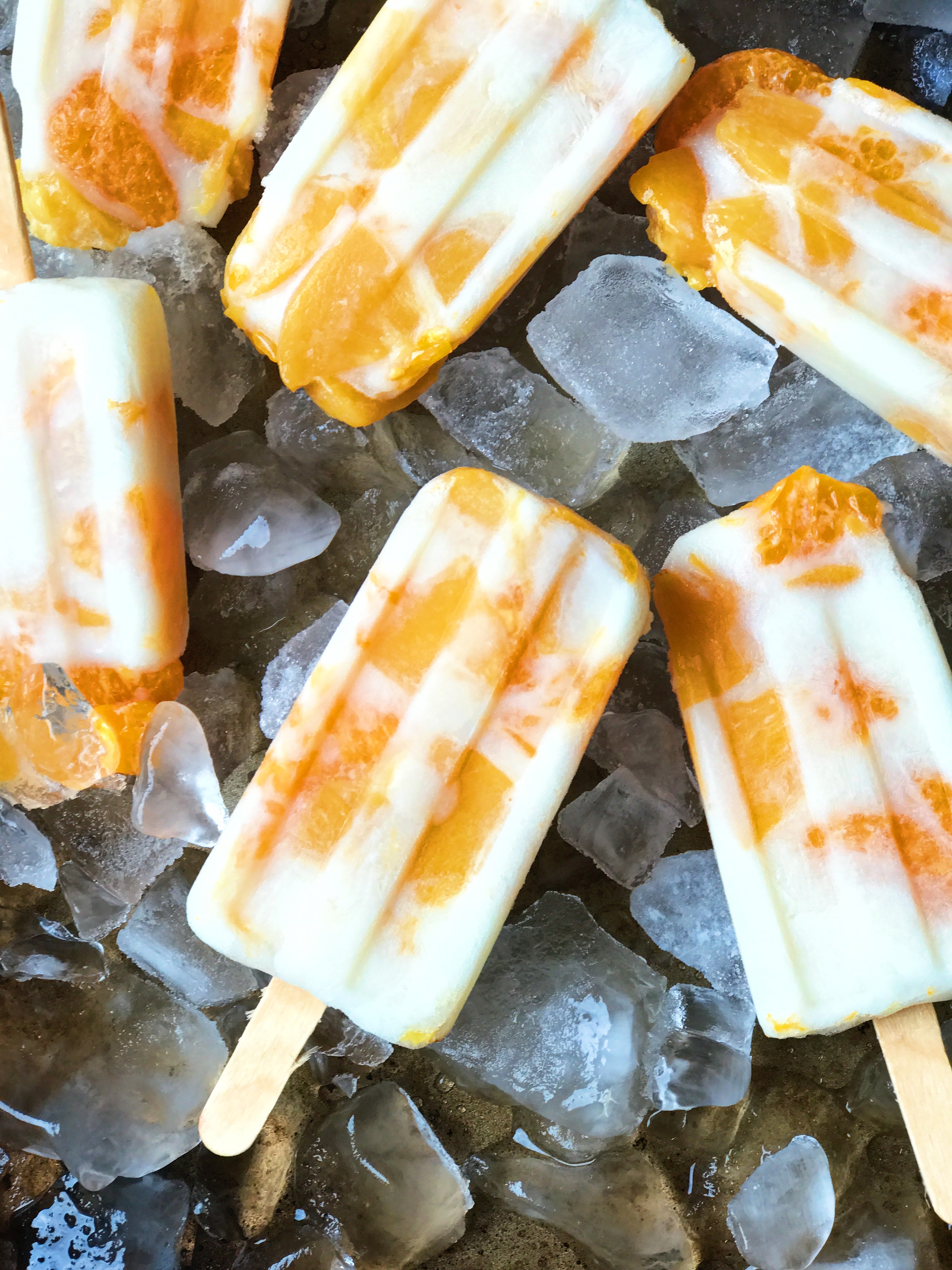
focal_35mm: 57
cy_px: 635
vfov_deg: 33.8
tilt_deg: -84.7
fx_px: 2090
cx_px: 476
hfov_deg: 25.7
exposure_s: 1/60
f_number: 2.8
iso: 40
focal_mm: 6.6
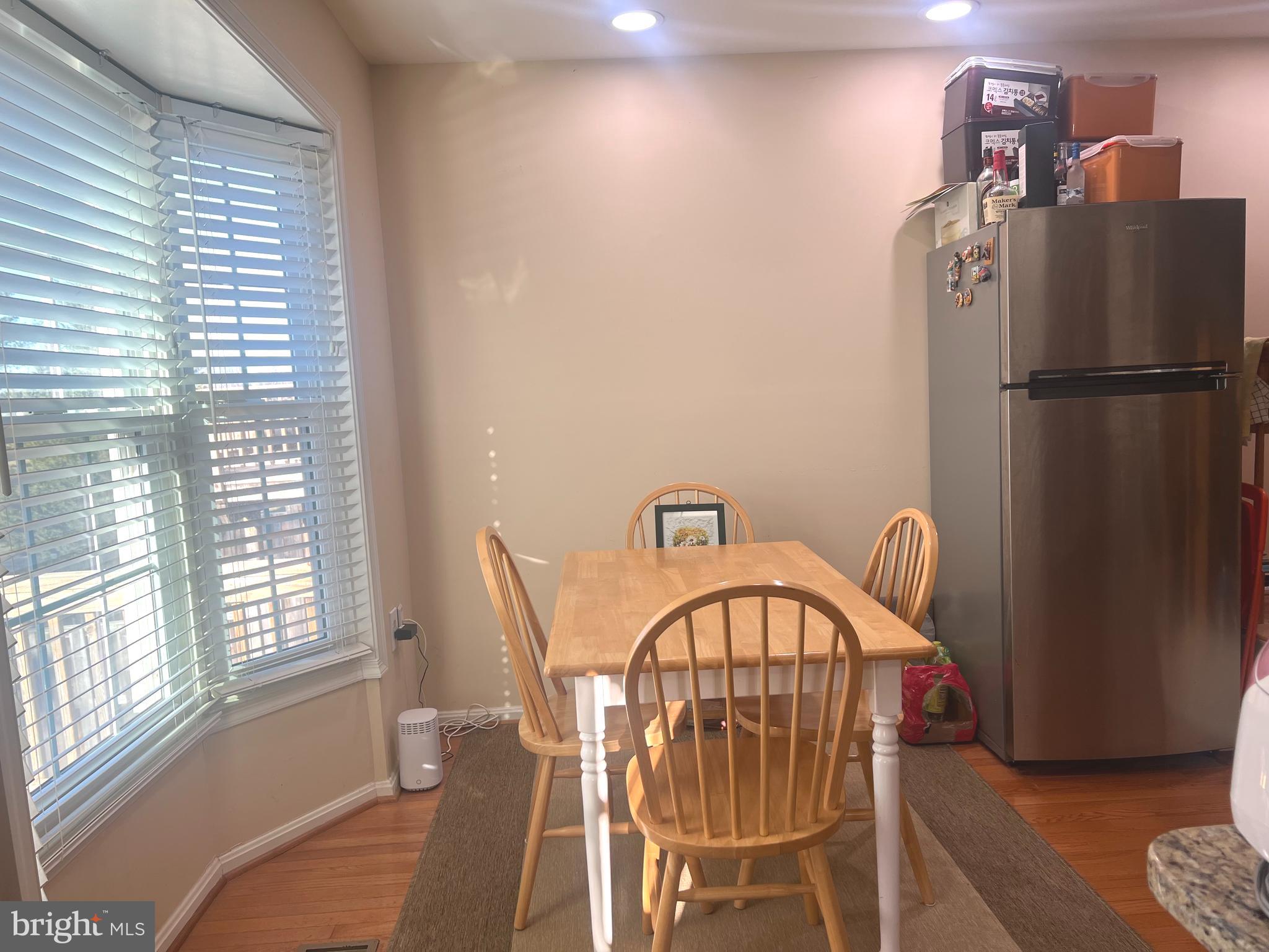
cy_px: 476
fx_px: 953
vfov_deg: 53.1
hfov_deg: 67.3
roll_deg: +3.2
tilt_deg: -6.1
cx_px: 634
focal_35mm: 26
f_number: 1.5
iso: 32
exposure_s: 1/120
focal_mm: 5.7
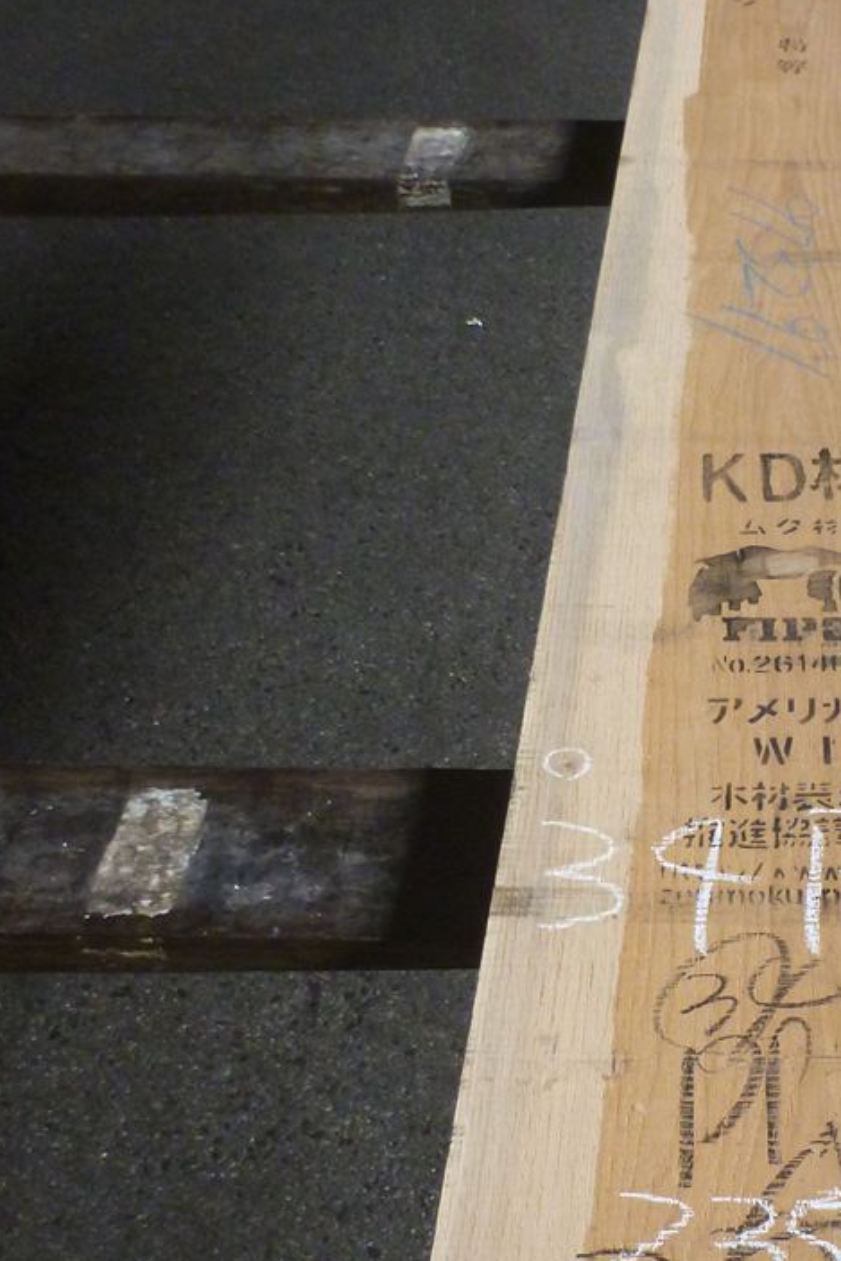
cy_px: 868
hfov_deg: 24.6
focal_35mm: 53
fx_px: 1856
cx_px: 794
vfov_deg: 37.0
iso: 400
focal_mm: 4.9
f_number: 3.3
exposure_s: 1/30
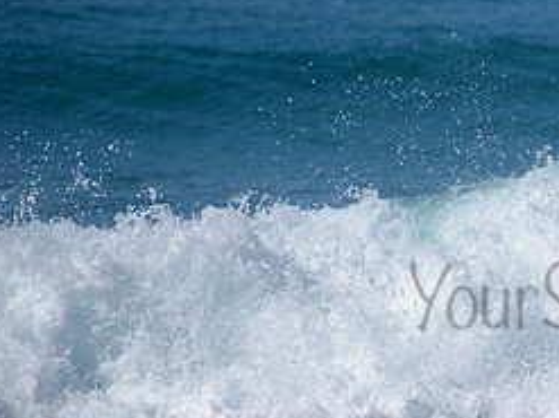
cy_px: 277
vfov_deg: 1.3
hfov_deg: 1.8
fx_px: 18207
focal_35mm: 1128
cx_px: 643
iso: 160
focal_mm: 500
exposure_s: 1/2000
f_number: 5.6
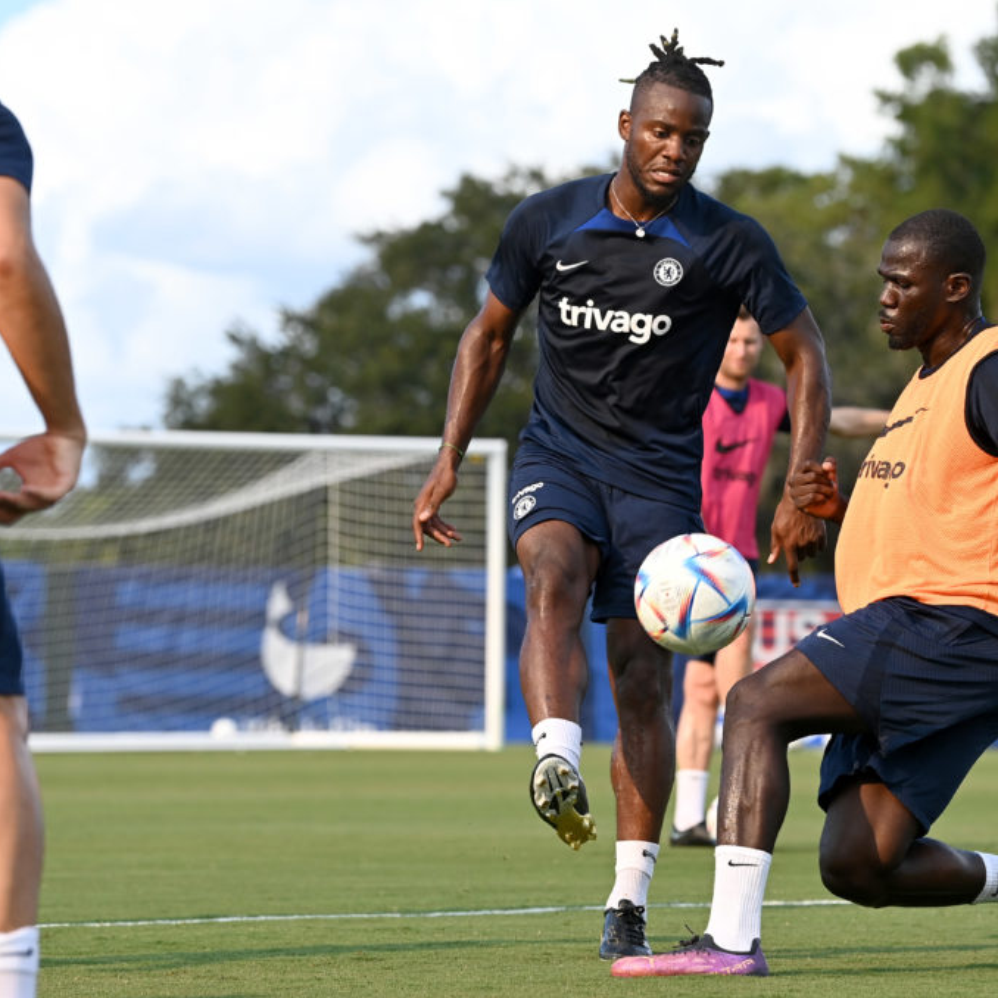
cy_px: 501
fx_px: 6491
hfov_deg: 8.8
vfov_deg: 8.8
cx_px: 739
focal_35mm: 199
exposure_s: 1/2000
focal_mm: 155
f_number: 5
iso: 500
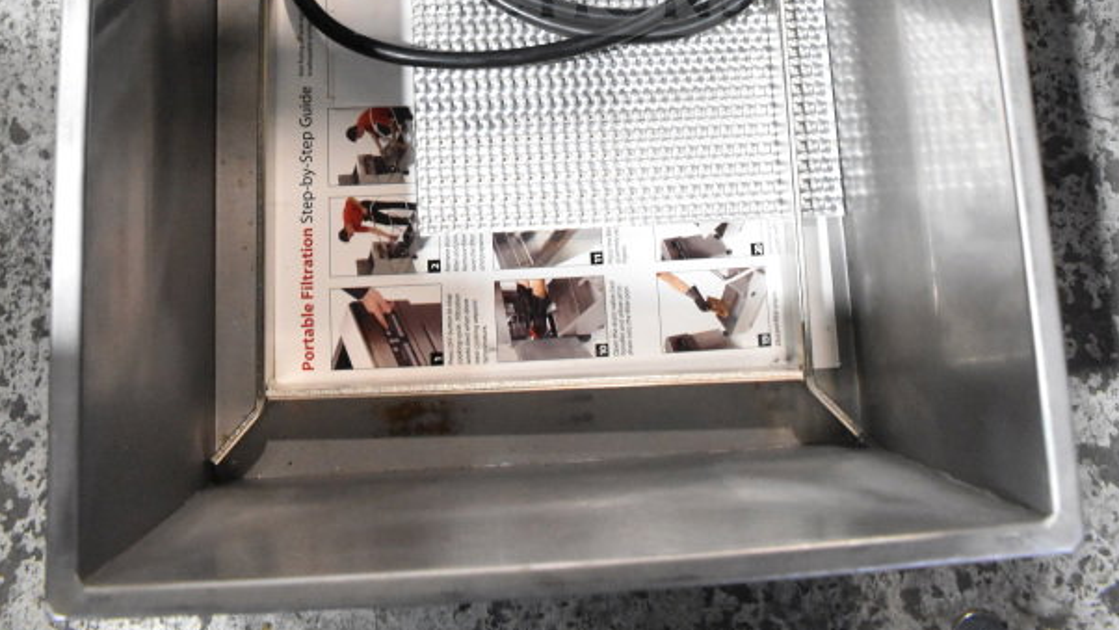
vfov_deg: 25.2
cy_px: -112
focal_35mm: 43
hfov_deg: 47.3
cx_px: 561
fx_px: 1276
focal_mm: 18
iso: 6400
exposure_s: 1/200
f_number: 7.1
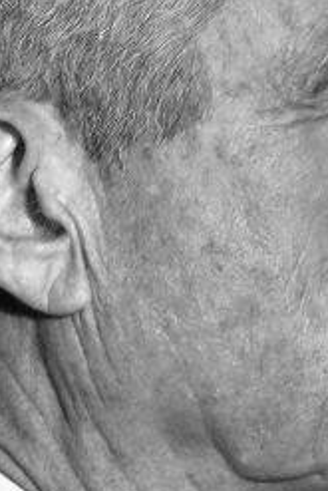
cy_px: 244
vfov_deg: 1.5
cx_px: -245
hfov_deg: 1.0
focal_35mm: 1367
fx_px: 18655
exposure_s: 1/320
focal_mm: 330
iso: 1250
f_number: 5.6
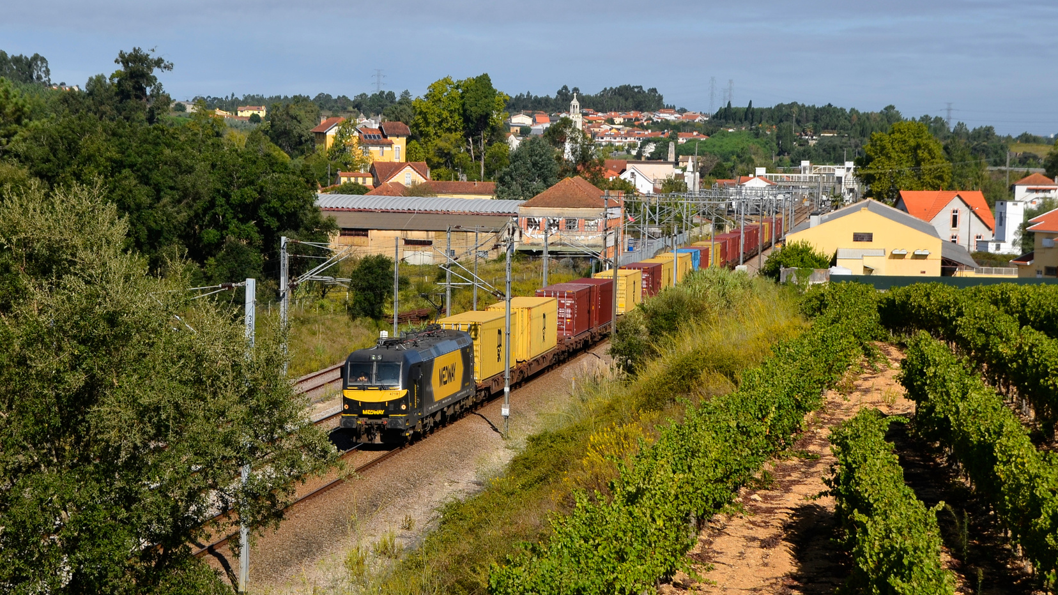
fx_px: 2245
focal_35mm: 80
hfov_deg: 26.5
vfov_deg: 15.1
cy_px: 280
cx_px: 568
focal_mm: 44
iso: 100
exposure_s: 1/640
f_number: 7.1
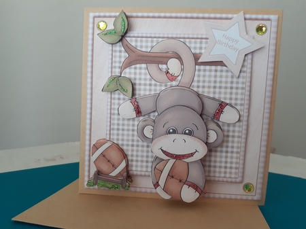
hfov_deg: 65.4
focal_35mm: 27
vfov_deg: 51.3
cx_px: 153
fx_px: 239
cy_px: 114
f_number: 1.9
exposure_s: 1/50
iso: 125
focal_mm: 3.6
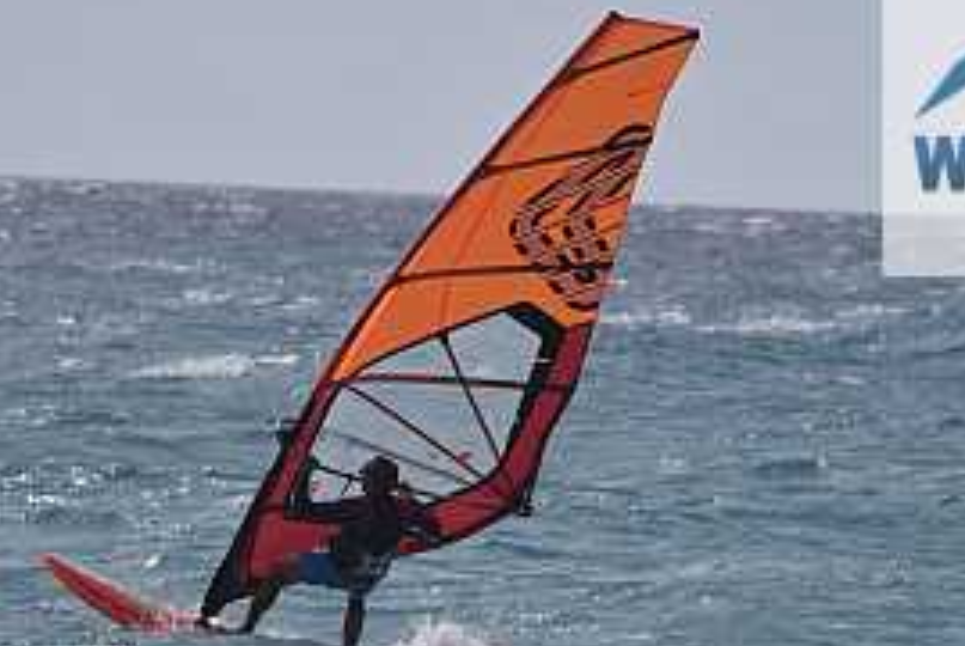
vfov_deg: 2.8
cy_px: 477
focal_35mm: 500
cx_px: 513
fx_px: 13416
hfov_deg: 4.1
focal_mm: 175
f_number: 5
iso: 220
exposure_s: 1/3200
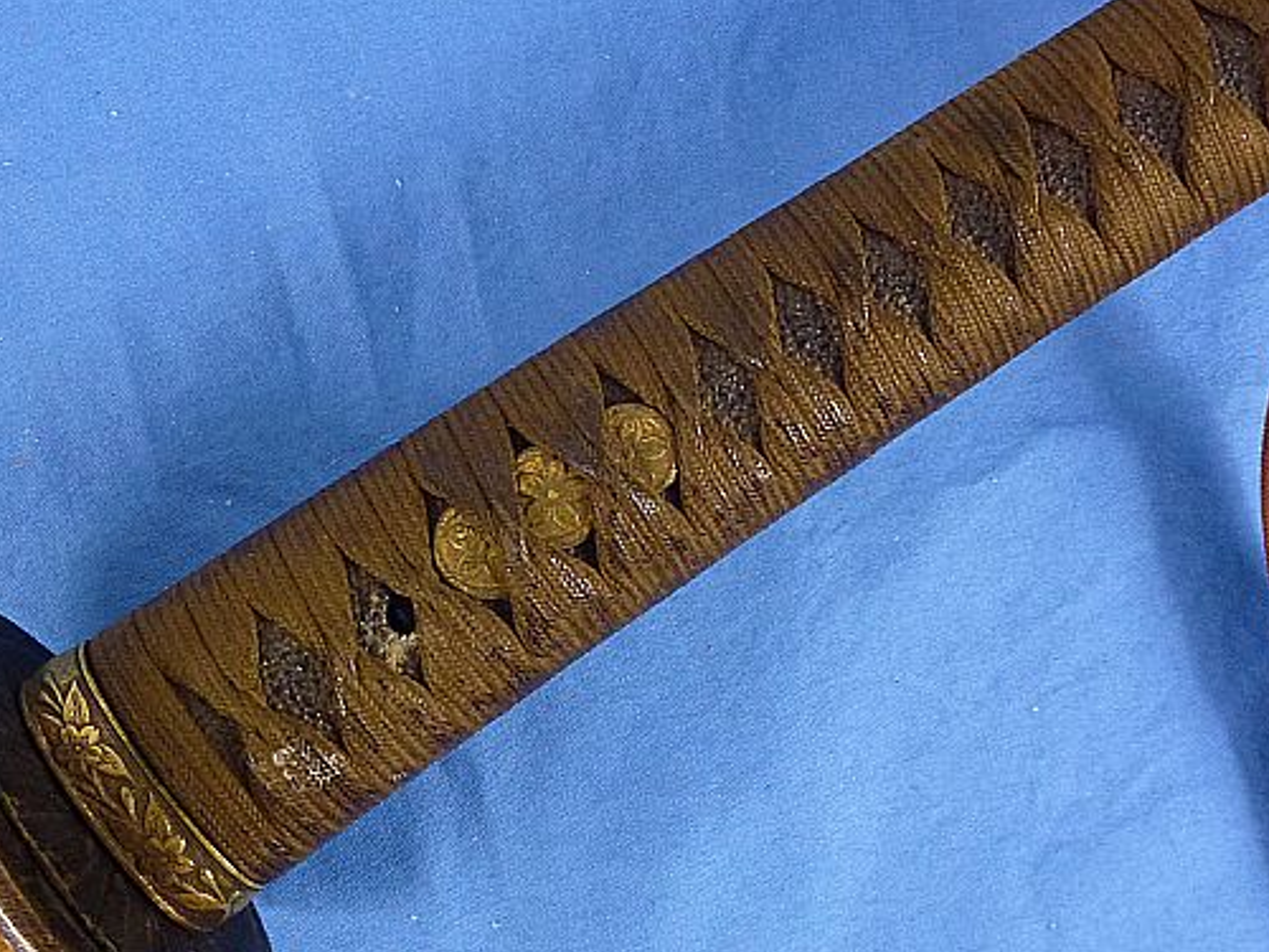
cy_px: 457
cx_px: 754
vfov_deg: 30.3
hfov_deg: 39.5
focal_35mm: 48
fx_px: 1760
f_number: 3.5
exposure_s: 1/60
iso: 250
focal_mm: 5.4
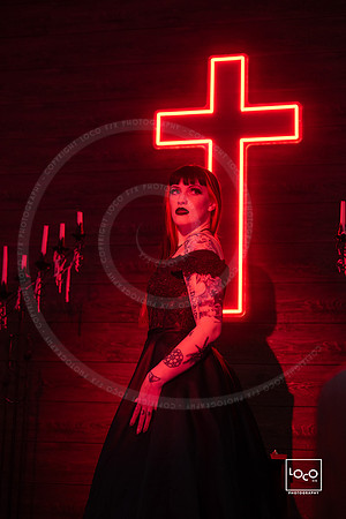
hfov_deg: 20.6
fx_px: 951
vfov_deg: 30.5
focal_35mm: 66
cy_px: 260
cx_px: 173
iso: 1600
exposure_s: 1/200
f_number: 2.4
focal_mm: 66
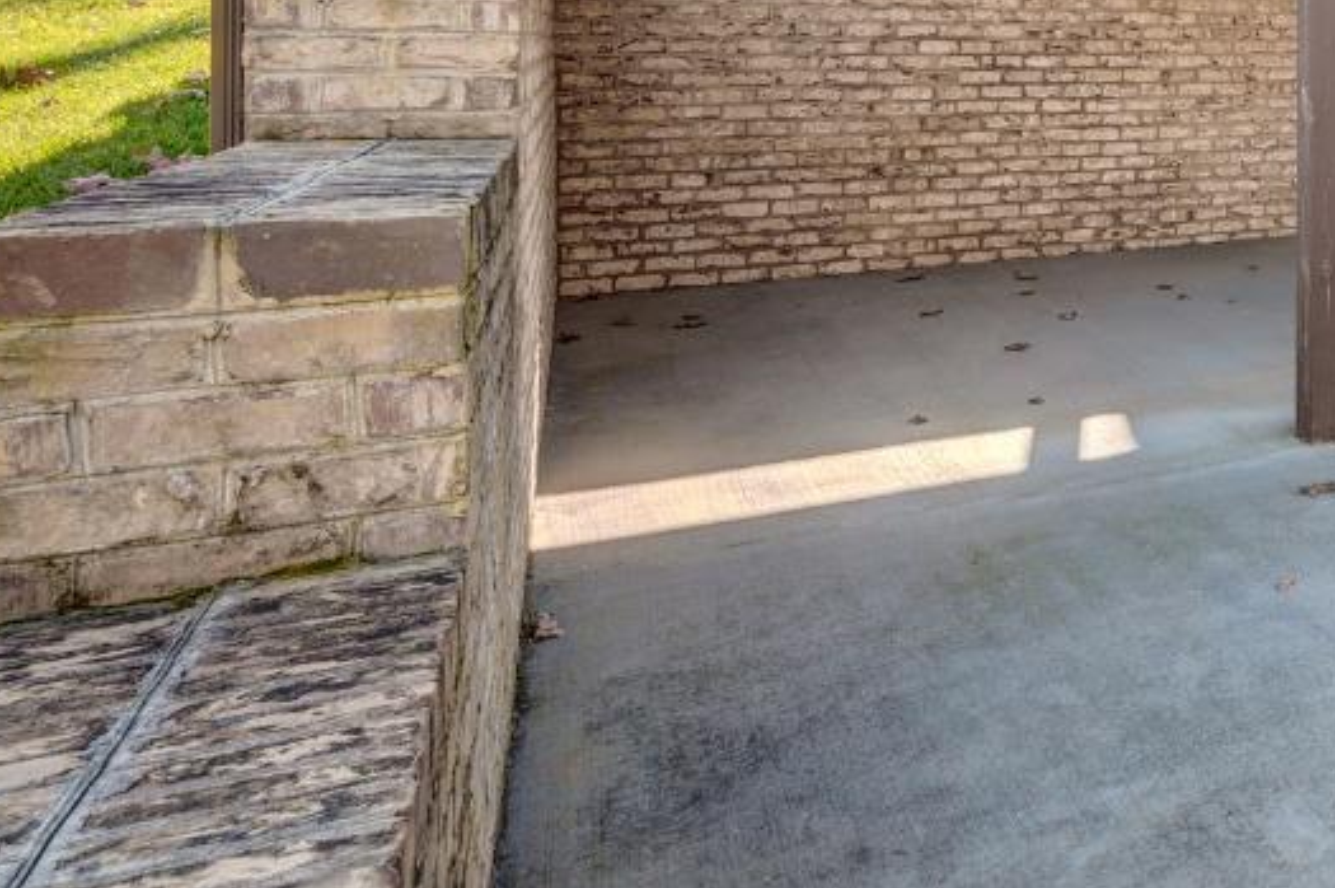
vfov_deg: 31.5
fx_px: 1482
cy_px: 62
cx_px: 1833
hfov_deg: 32.5
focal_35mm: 40
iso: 200
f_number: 8
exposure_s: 1/40
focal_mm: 14
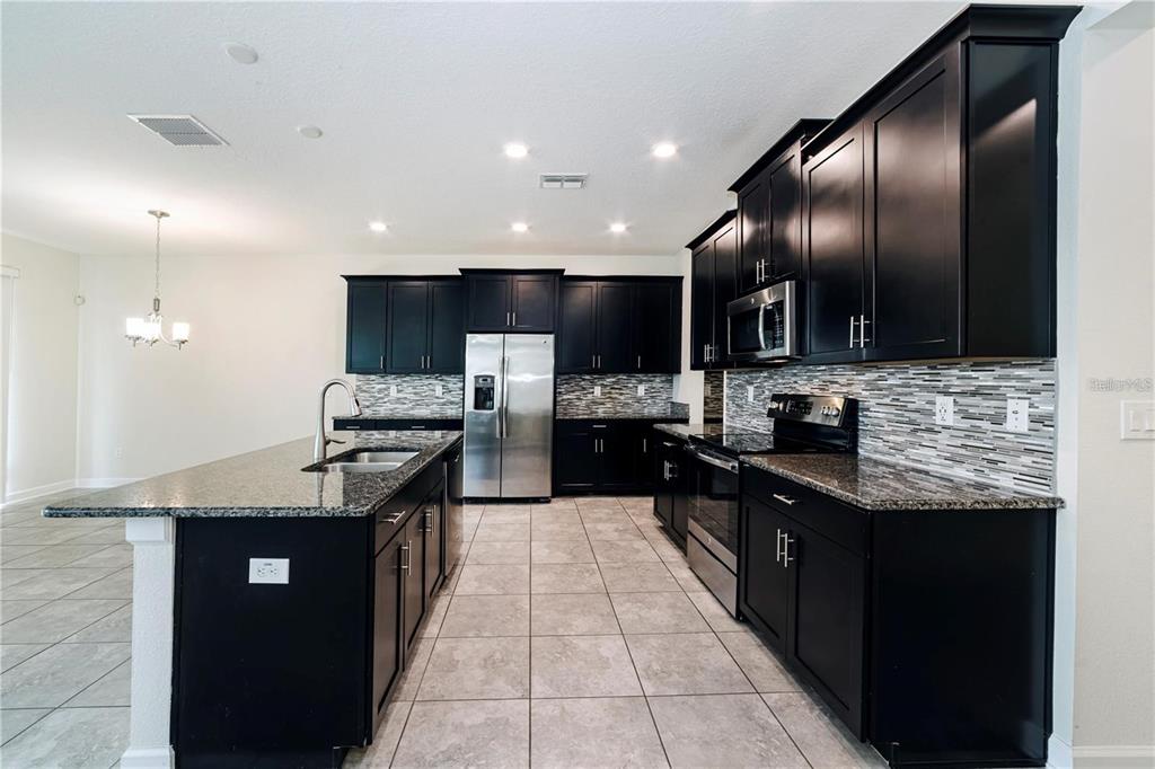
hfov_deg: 100.4
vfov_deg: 77.3
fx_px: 481
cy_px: 384
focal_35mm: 15
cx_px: 578
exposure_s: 1/2.5
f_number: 8
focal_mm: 15
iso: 200
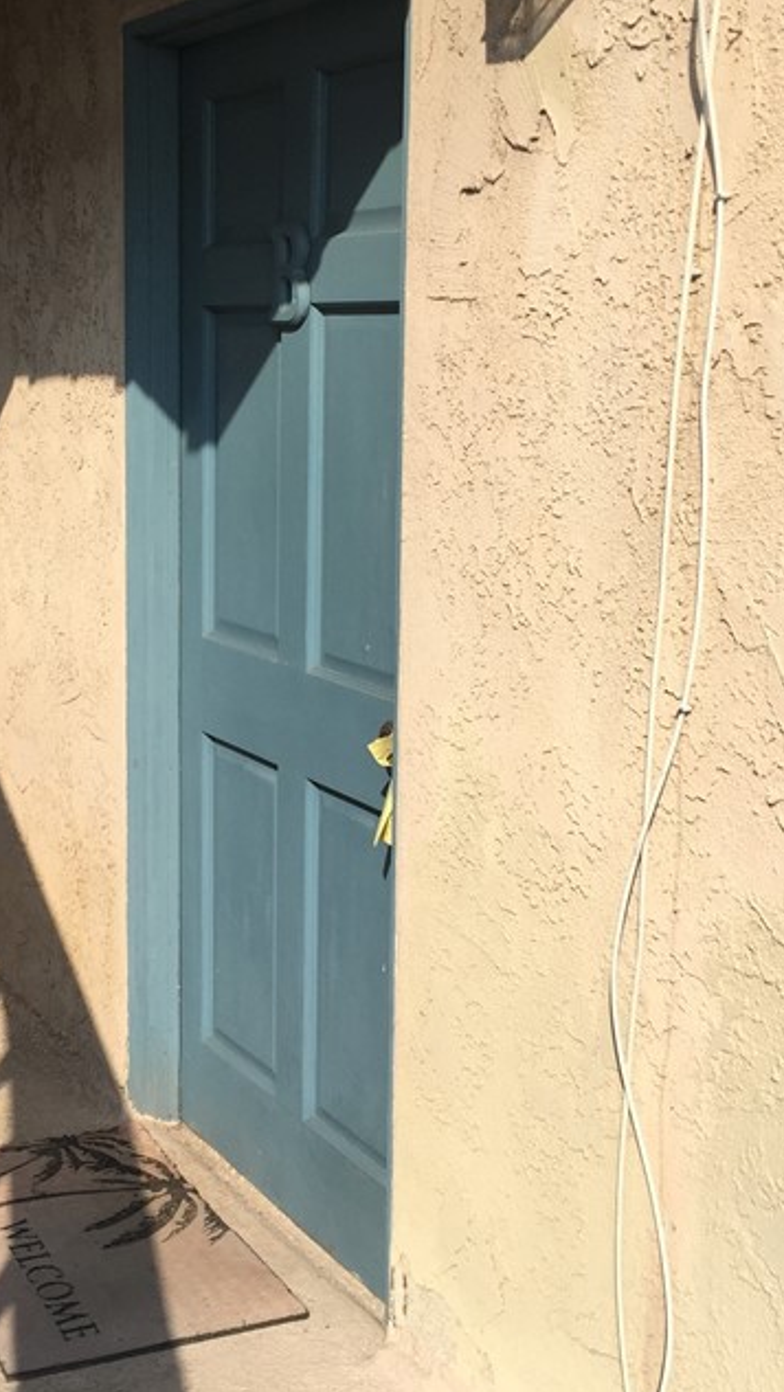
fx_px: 1883
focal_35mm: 51
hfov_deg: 23.2
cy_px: 630
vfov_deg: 40.5
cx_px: 167
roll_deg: -0.3
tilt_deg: -9.1
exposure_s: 1/2083
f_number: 2.2
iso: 32
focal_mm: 4.15
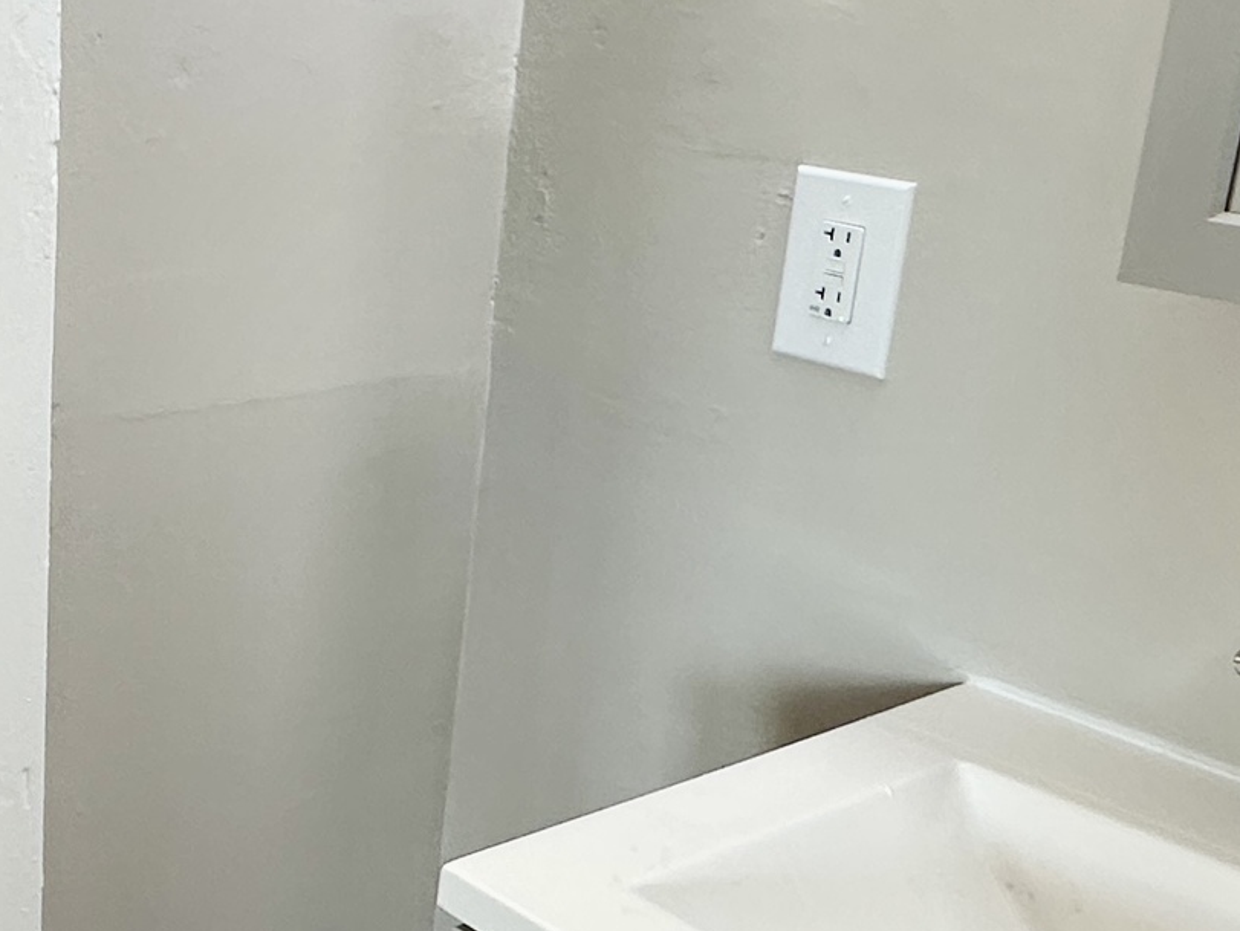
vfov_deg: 27.5
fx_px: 1899
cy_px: 463
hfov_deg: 33.8
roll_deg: -1.8
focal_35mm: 53
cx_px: 78
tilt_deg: -17.3
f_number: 2.2
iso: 160
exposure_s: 1/60
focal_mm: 2.22
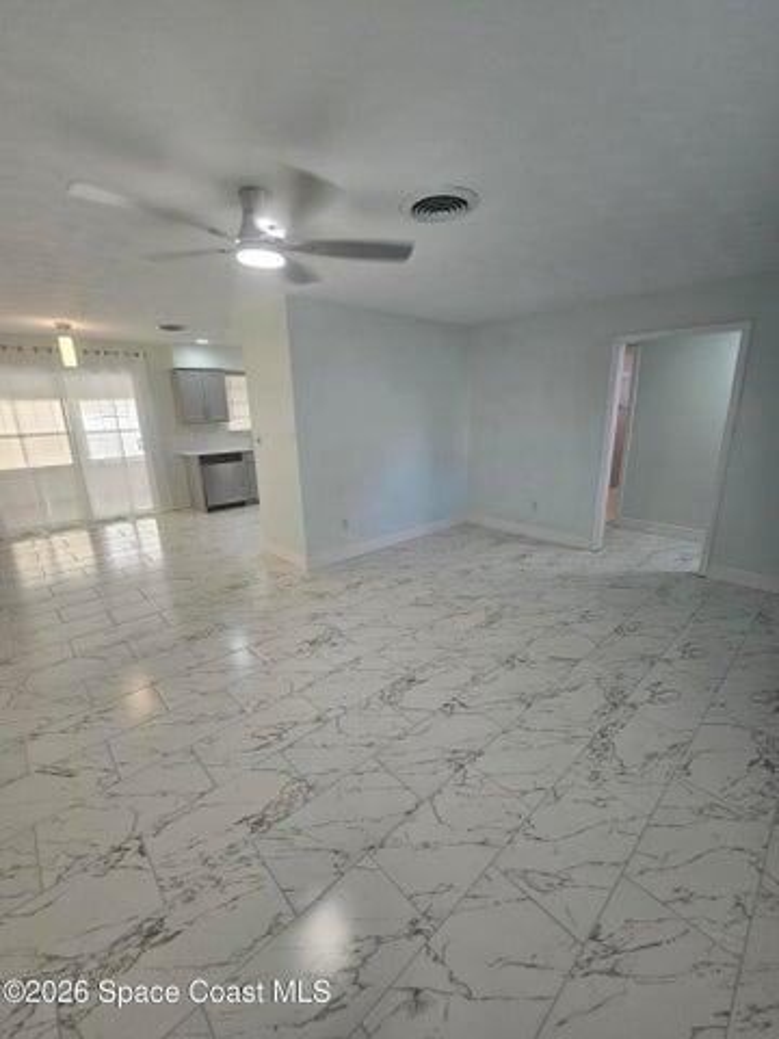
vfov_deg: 106.2
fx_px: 390
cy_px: 520
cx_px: 390
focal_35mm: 13
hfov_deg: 89.9
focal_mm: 2.2
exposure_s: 1/60
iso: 80
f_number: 2.2
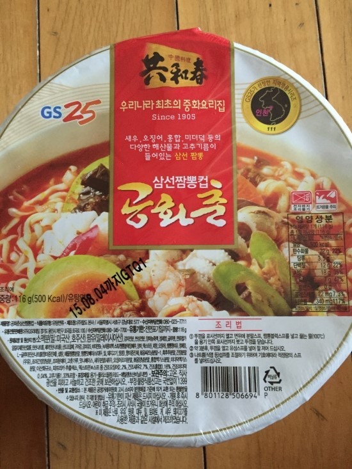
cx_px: 176
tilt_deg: -82.5
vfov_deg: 61.7
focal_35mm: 29
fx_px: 393
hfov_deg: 48.2
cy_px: 234
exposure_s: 1/15
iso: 250
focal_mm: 4.15
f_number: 2.2
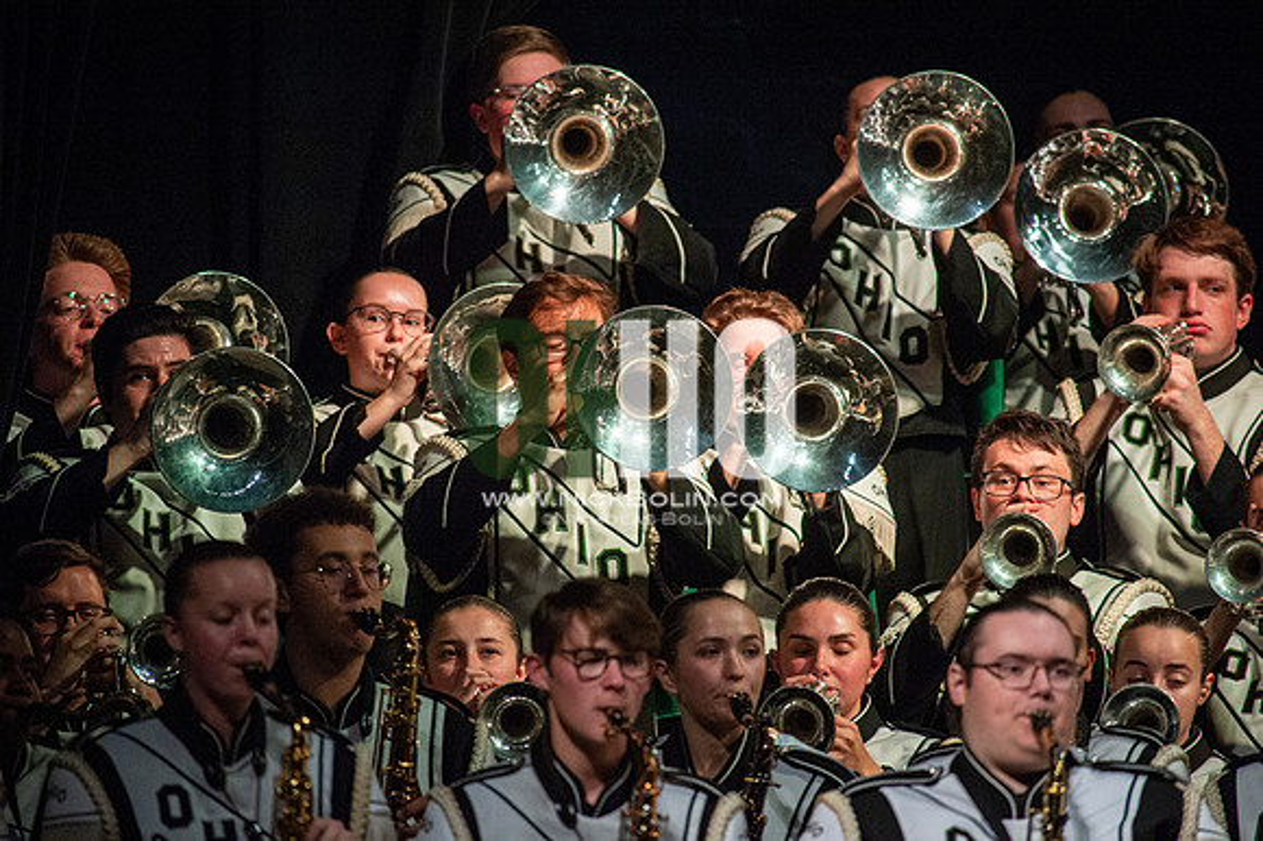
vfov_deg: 2.3
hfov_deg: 3.4
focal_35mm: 600
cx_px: 632
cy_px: 420
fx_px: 21037
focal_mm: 600
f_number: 5.6
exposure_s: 1/400
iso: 5000
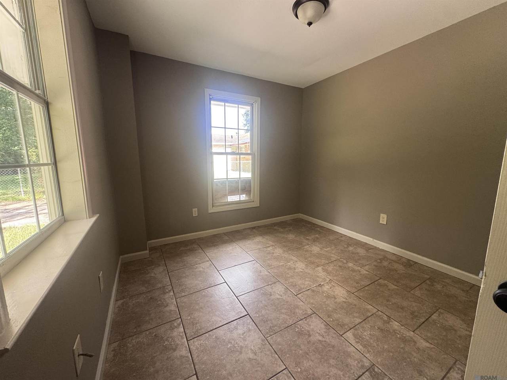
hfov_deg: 102.1
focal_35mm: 14
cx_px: 254
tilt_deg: -9.6
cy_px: 190
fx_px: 205
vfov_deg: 85.7
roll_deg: -0.1
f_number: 2.2
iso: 160
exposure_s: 1/99
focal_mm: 2.22
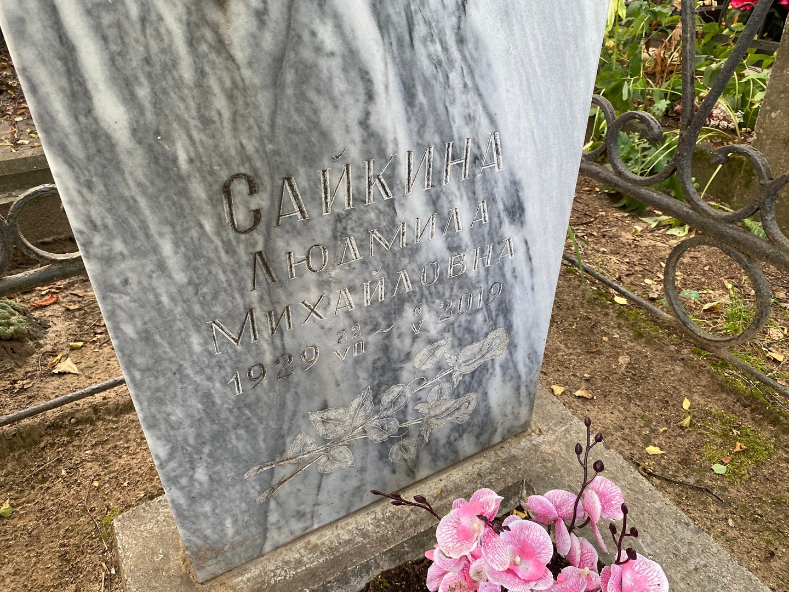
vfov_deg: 53.1
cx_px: 394
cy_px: 296
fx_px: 593
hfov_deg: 67.3
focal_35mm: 26
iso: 125
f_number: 1.8
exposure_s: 1/105
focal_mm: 4.25
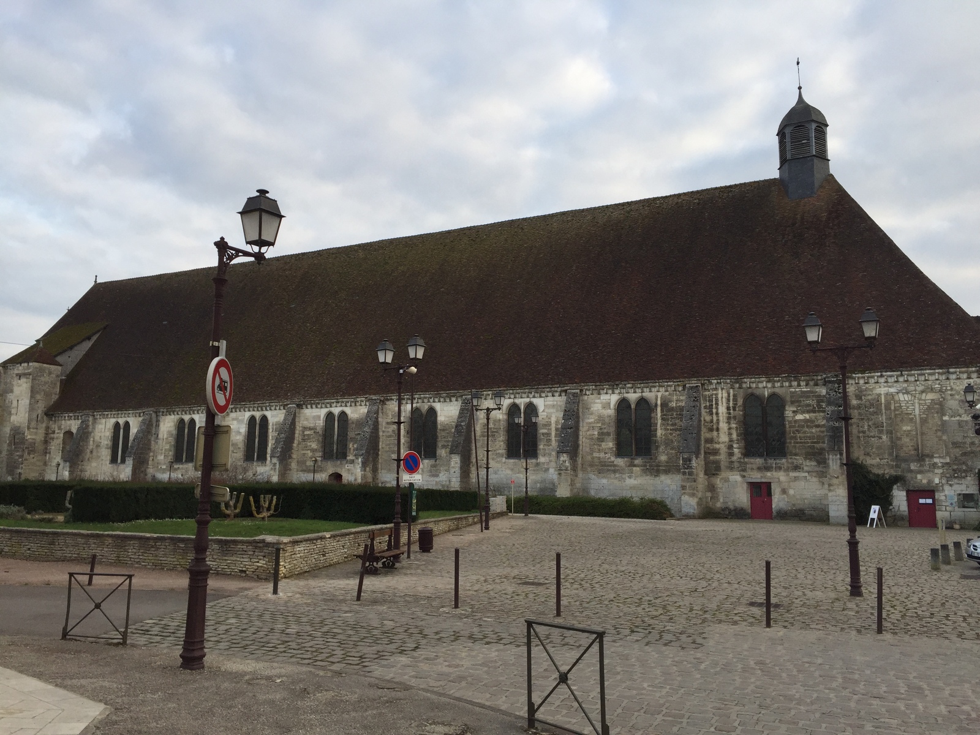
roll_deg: -0.8
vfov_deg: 48.2
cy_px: 368
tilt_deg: +10.0
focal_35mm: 29
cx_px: 490
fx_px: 821
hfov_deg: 61.7
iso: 32
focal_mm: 4.15
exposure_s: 1/488
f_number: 2.2
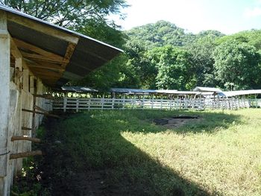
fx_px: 234
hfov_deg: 58.3
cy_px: 98
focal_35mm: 31
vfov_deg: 45.5
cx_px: 130
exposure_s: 1/160
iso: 80
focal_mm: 5.5
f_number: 2.8
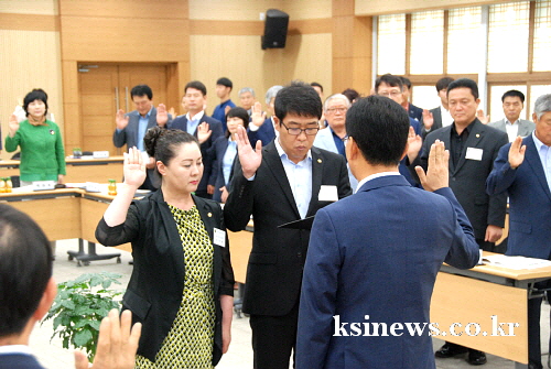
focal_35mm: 75
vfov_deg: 18.2
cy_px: 184
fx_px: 1150
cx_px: 276
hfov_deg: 27.0
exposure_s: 1/60
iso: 1250
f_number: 5.6
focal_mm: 50
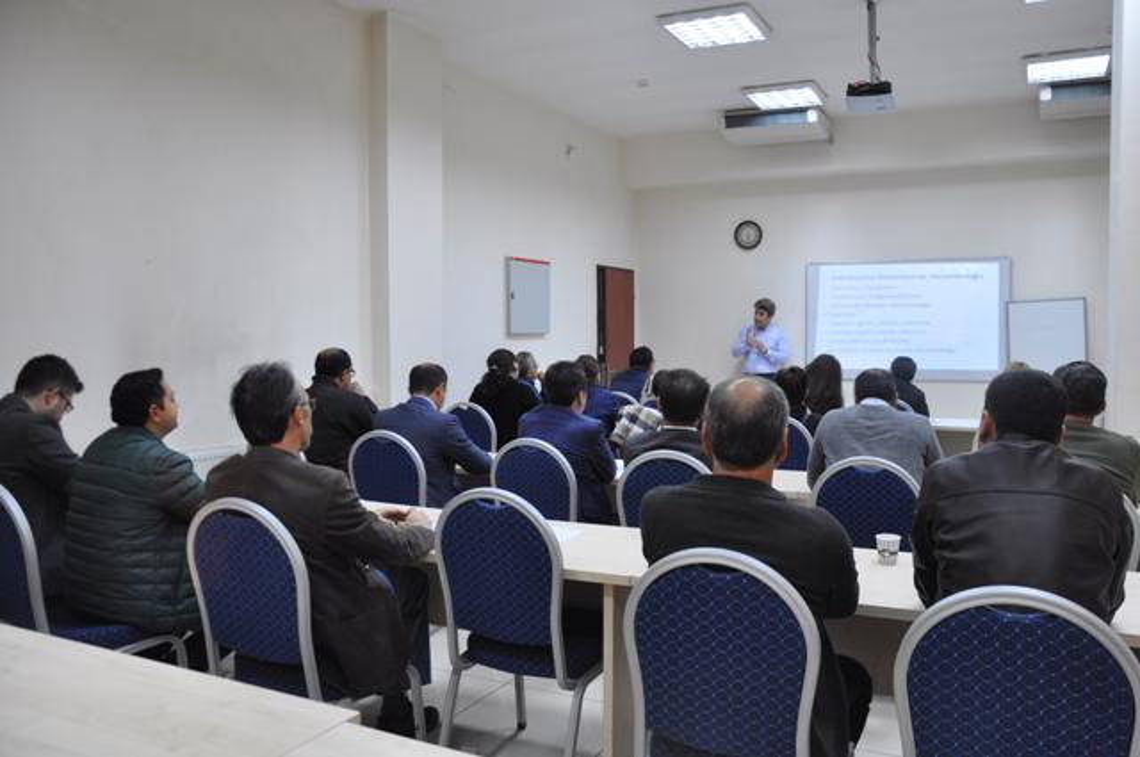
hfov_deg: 67.4
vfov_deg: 47.8
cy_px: 378
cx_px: 570
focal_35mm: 27
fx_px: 854
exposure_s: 1/25
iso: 400
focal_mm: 18
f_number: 4.5
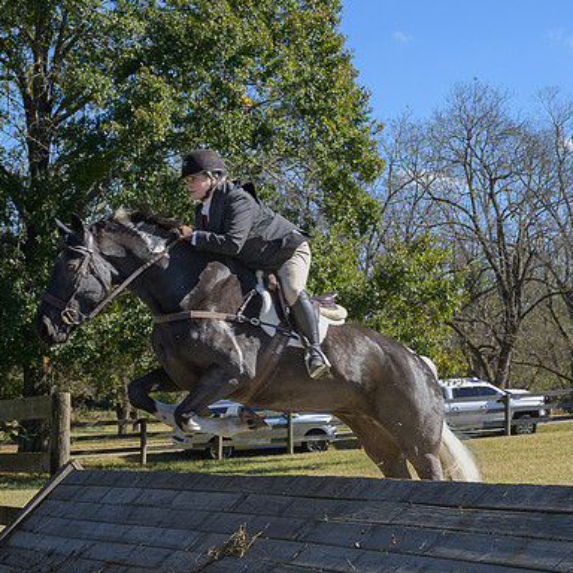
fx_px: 1742
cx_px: 327
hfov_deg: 18.7
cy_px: 305
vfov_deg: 18.7
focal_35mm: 93
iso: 200
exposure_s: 1/800
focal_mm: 44
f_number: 5.6
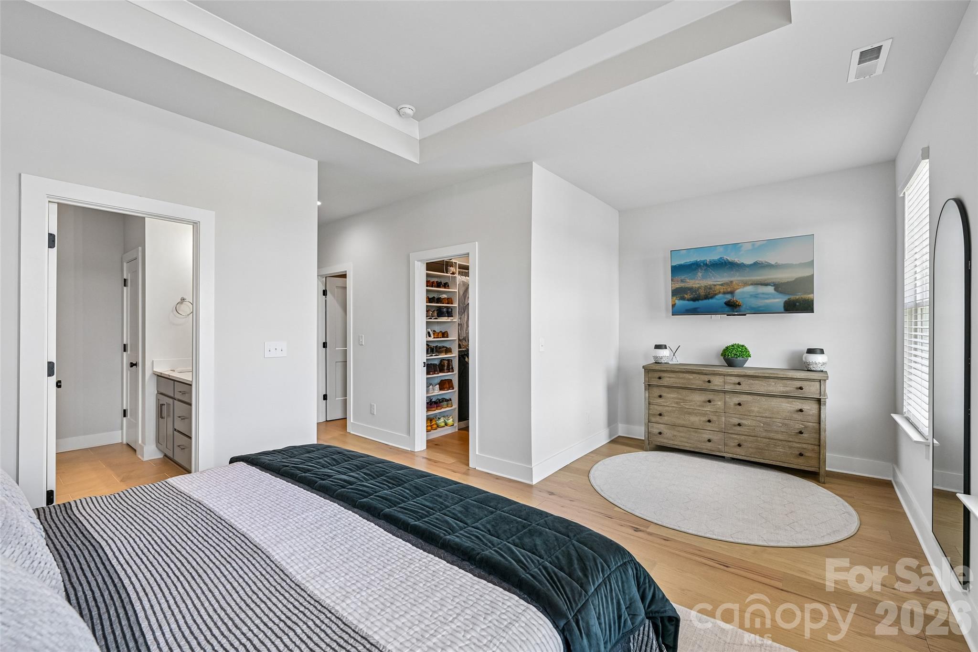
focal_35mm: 15
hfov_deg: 100.4
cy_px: 326
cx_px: 489
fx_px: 407
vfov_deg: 77.3
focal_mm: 15
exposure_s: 1/15
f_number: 8
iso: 200
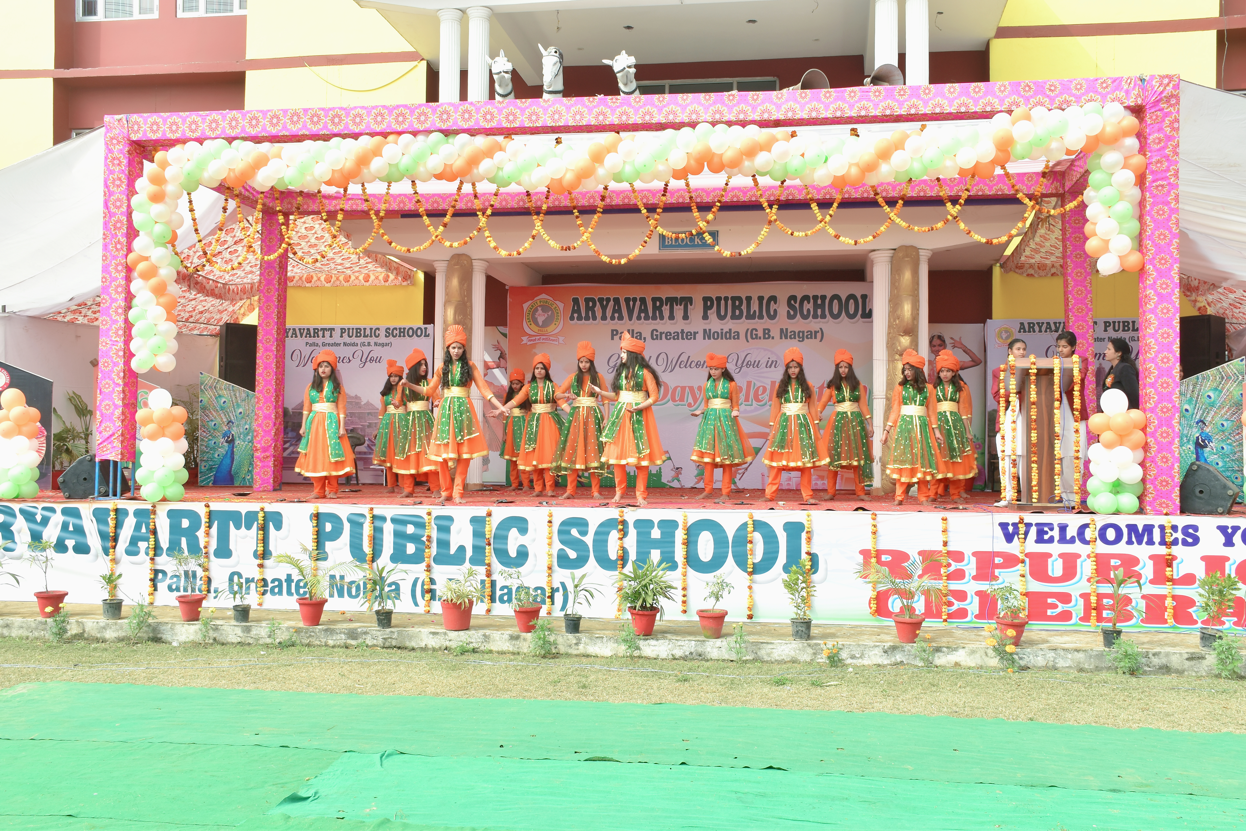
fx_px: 1194
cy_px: 416
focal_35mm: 34
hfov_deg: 55.1
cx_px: 623
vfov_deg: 38.4
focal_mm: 23
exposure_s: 1/125
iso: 160
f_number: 8
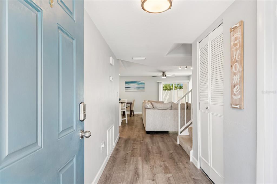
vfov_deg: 64.5
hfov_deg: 86.9
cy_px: 92
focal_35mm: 19
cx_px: 138
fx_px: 146
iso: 100
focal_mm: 13
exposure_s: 1/80
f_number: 5.6
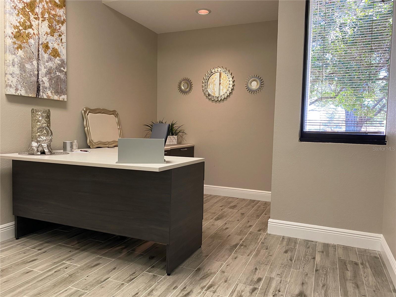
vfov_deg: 53.1
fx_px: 297
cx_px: 198
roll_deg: -1.6
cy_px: 148
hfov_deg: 67.3
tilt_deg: -4.6
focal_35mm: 26
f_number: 1.8
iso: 125
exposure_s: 1/60
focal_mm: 4.25
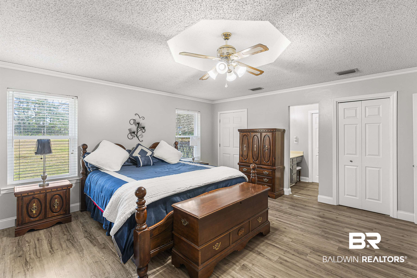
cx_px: 208
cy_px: 139
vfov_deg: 73.7
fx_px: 185
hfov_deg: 96.7
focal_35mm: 16
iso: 320
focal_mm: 16
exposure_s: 1
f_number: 6.3
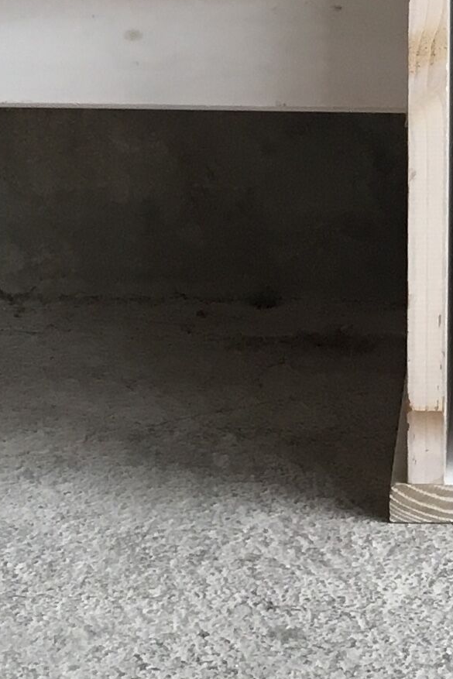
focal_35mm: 120
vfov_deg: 16.6
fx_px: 2264
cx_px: 539
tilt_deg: -8.6
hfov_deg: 11.2
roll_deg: +0.3
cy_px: -61
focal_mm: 3.3
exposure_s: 1/40
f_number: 2.4
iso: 25
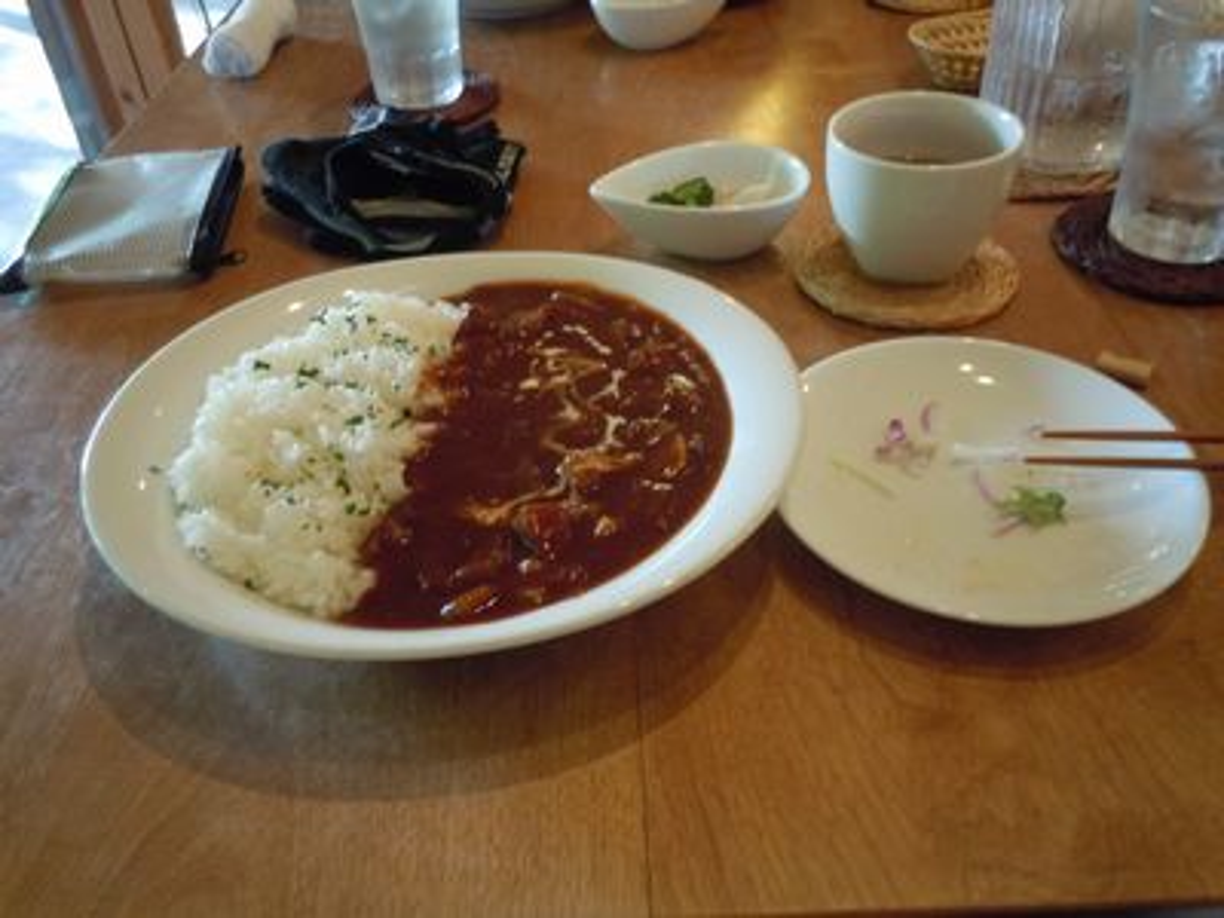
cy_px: 459
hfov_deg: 63.4
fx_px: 990
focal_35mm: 28
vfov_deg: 49.7
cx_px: 612
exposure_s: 1/20
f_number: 3.7
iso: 400
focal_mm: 5
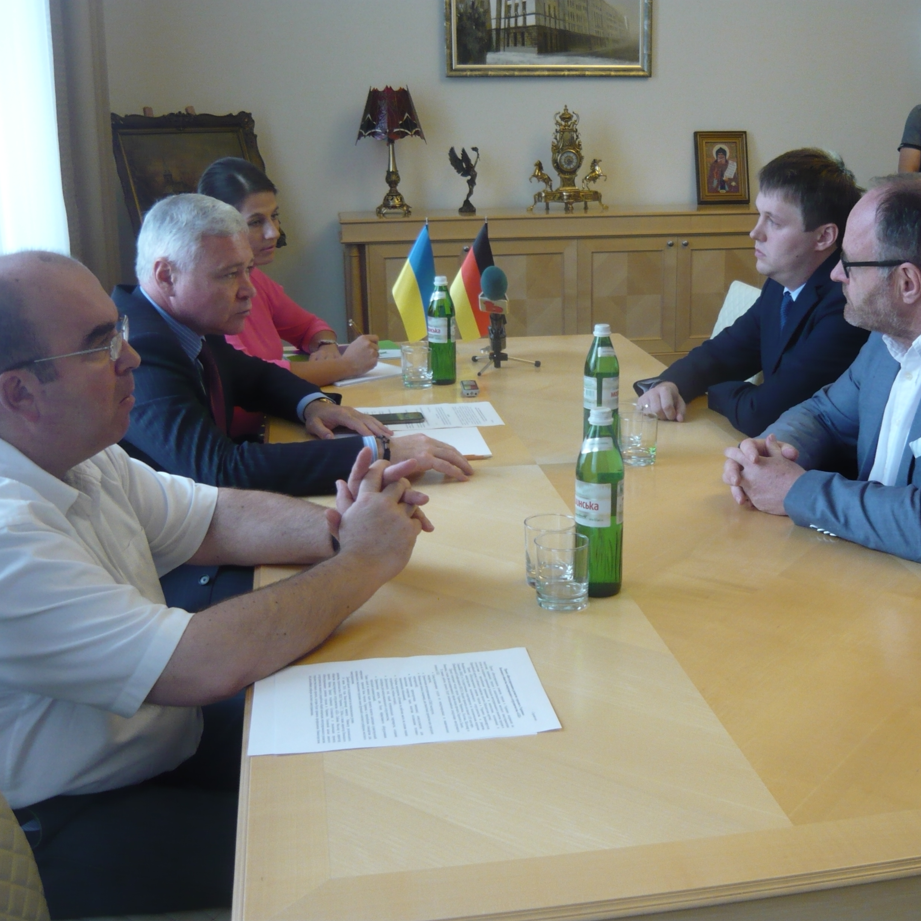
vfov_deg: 42.8
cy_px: 460
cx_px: 523
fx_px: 1174
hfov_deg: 42.7
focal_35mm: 39
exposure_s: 1/30
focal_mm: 5.5
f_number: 2.8
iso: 200
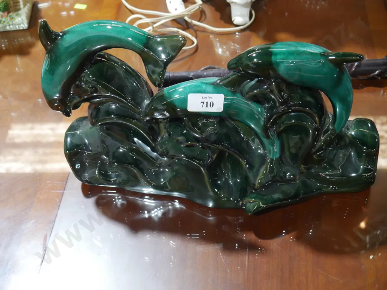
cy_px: 145
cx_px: 194
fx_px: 537
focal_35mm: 48
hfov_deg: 39.6
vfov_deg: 30.3
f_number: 5.2
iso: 1000
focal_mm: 24
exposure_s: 1/60
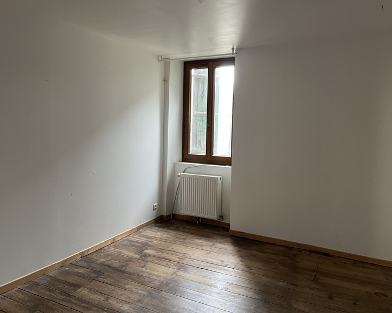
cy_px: 156
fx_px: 325
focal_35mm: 28
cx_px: 185
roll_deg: -1.1
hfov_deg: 62.2
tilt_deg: -5.3
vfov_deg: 51.5
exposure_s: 1/60
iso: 125
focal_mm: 5.1
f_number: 1.6
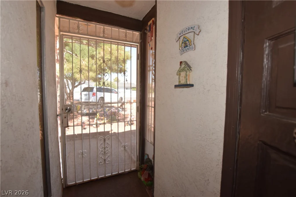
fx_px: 136
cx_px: 148
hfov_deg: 95.0
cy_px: 98
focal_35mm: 16
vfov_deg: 72.1
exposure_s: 1/125
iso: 640
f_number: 5.6
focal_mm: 11
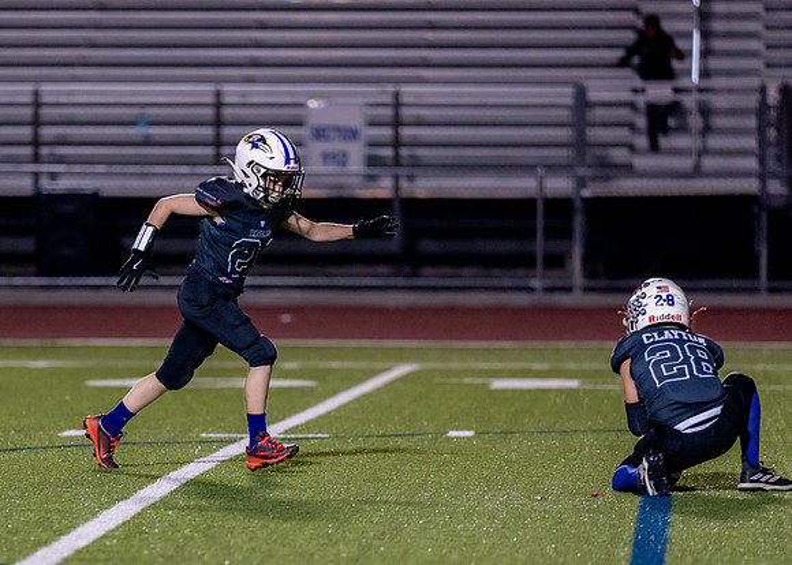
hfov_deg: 6.6
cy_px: 405
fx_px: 6896
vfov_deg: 4.7
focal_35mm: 307
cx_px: 172
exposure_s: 1/1000
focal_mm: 200
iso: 2500
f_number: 2.8
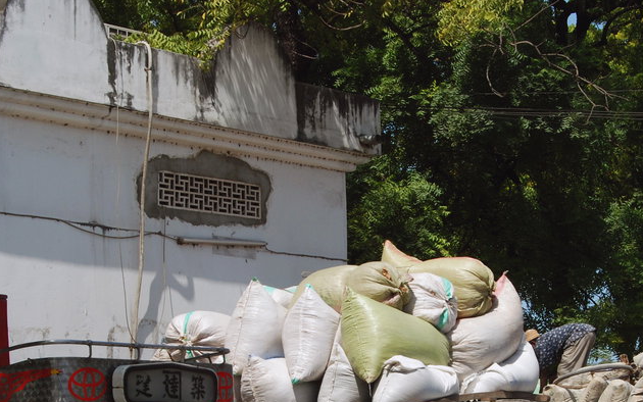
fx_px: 1787
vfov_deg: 12.7
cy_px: 375
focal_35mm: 102
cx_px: 391
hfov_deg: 20.4
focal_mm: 35
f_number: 10
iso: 250
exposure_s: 1/320
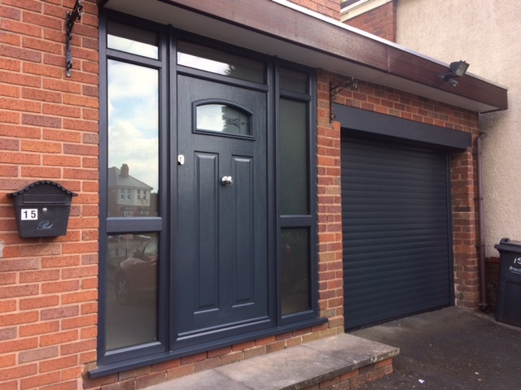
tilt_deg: +2.4
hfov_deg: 61.7
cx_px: 260
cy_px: 195
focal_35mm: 29
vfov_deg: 48.2
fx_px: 436
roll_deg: +1.7
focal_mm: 4.15
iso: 32
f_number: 2.2
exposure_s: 1/345
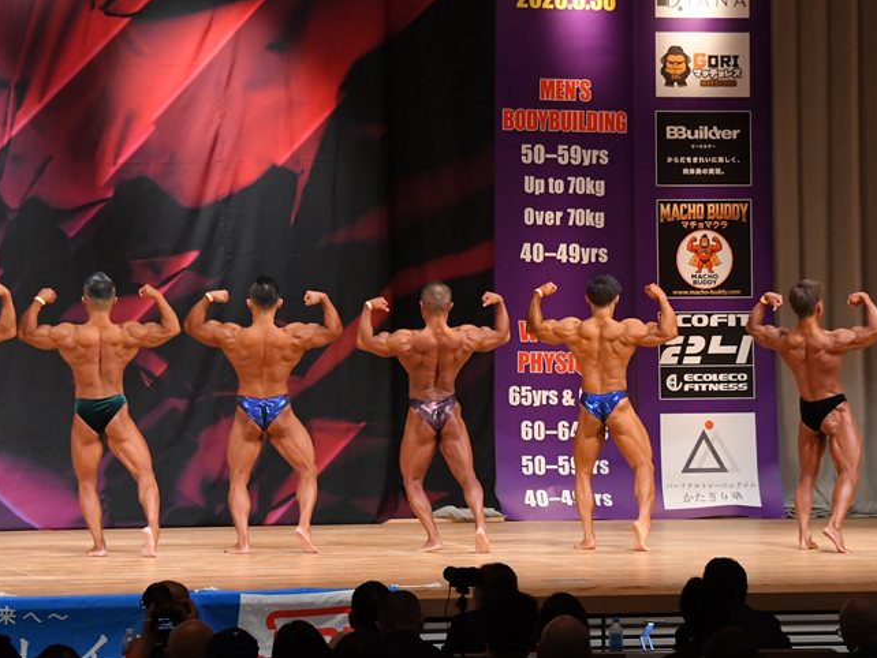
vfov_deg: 9.3
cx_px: 480
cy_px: 340
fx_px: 4055
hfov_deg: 12.3
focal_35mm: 160
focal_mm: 92
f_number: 5.6
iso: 5600
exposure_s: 1/400
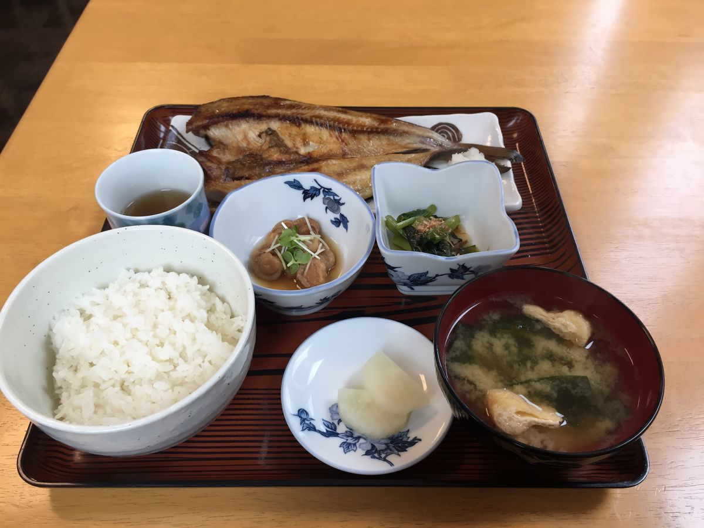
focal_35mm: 29
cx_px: 352
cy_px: 264
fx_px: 590
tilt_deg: -48.6
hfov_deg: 61.7
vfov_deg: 48.2
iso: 32
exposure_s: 1/40
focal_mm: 4.15
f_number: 2.2
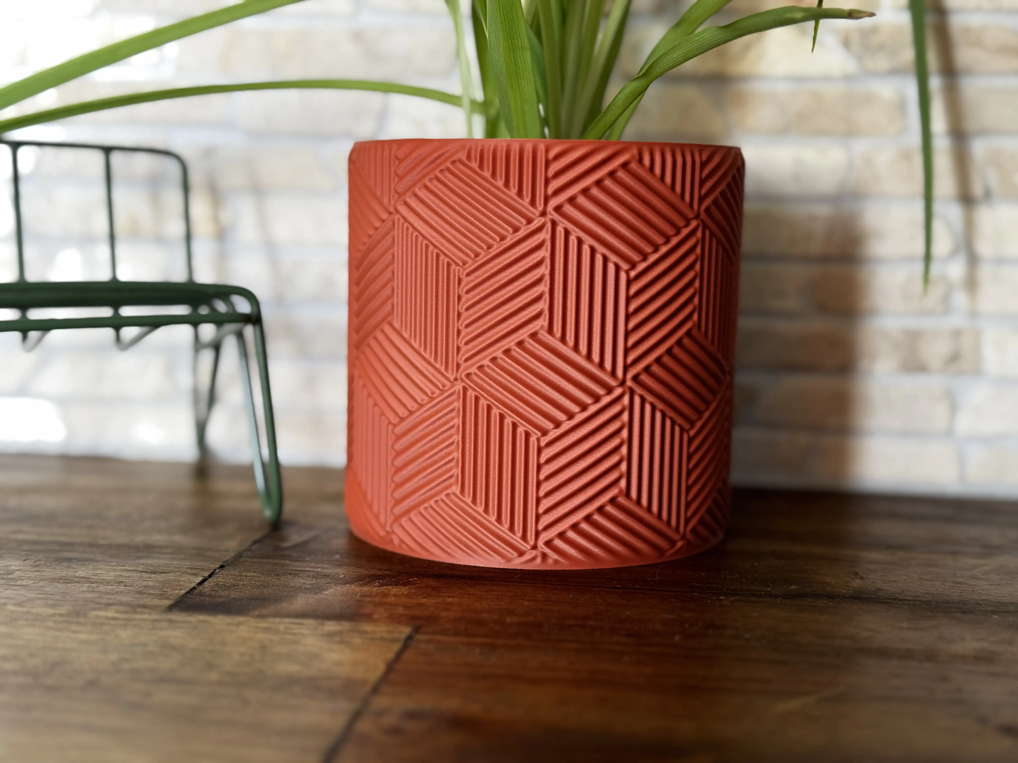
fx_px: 1412
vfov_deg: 30.3
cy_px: 382
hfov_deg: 39.7
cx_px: 509
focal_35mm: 48
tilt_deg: -8.5
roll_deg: -0.8
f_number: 1.78
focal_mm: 6.76
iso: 200
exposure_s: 1/60
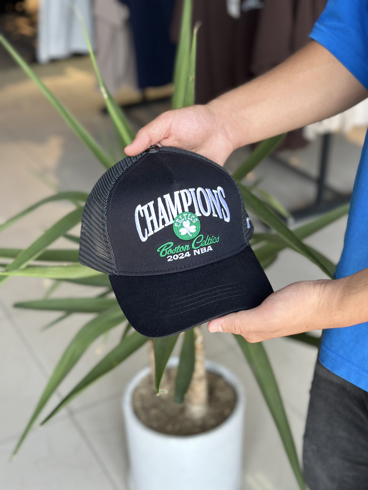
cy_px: 245
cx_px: 184
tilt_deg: -30.4
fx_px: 680
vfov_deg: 39.7
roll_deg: +2.2
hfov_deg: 30.3
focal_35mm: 48
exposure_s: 1/141
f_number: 1.78
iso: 80
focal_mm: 6.86
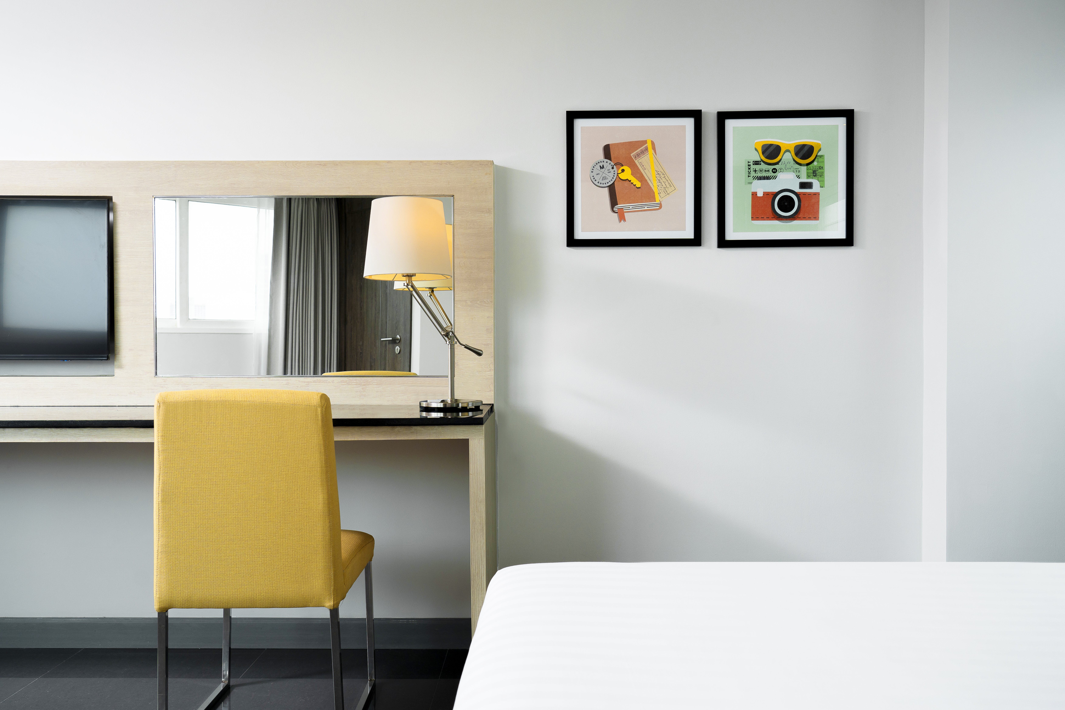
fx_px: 887
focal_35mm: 30
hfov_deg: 61.9
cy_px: 355
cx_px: 532
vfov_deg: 43.6
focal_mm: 30
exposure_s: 1/250
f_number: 5.6
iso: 200
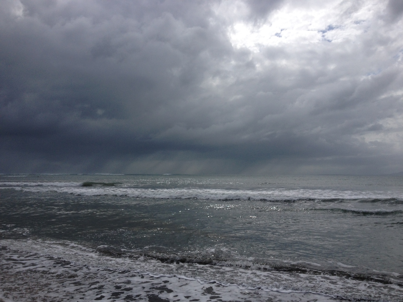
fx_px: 407
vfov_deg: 40.7
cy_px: 151
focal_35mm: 35
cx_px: 202
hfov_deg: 52.6
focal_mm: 4.28
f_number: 2.4
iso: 50
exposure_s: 1/5025
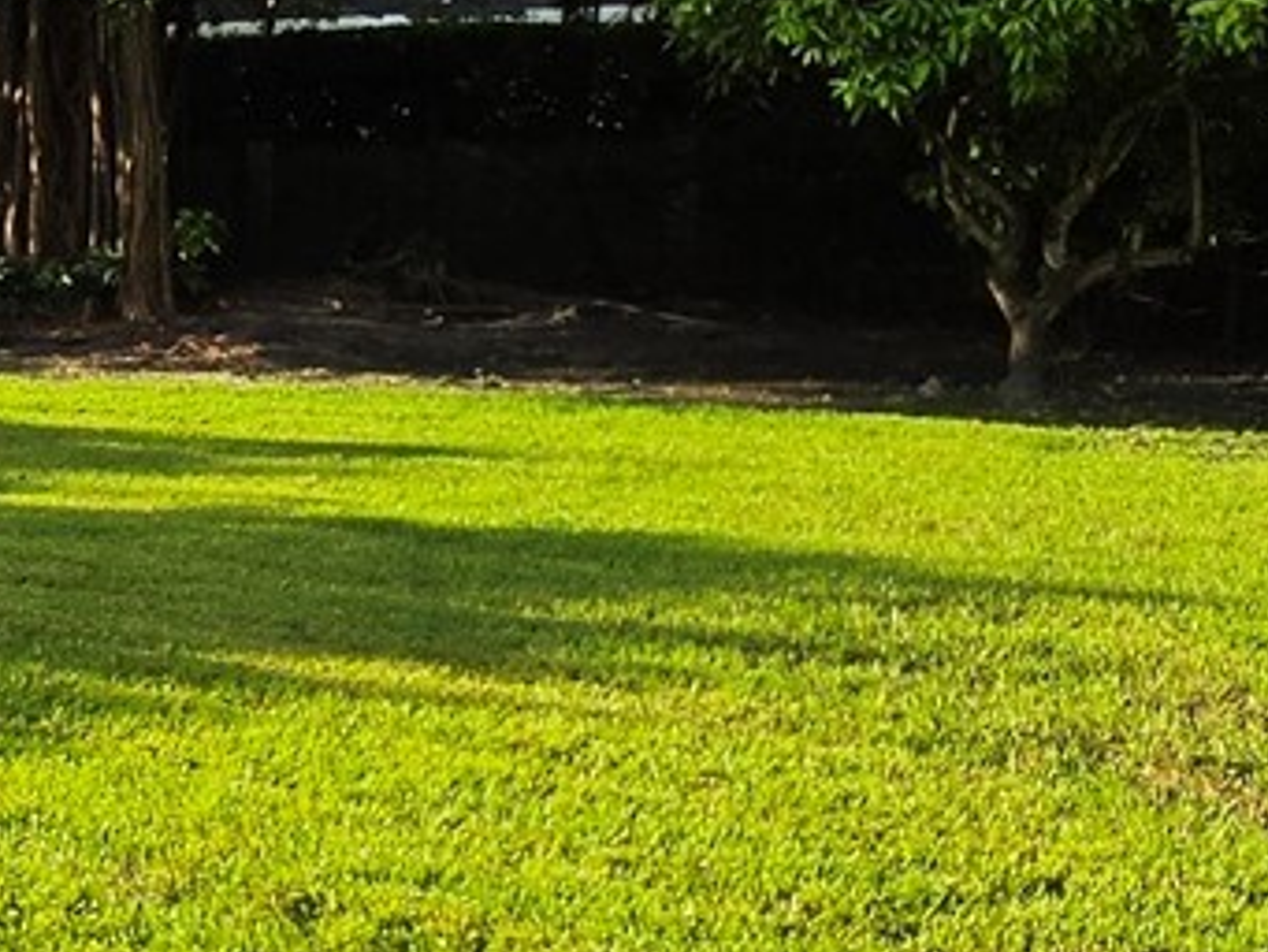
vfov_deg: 23.7
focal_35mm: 61
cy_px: 216
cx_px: -86
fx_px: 2235
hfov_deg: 29.0
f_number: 1.9
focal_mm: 2.2
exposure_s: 1/2000
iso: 32
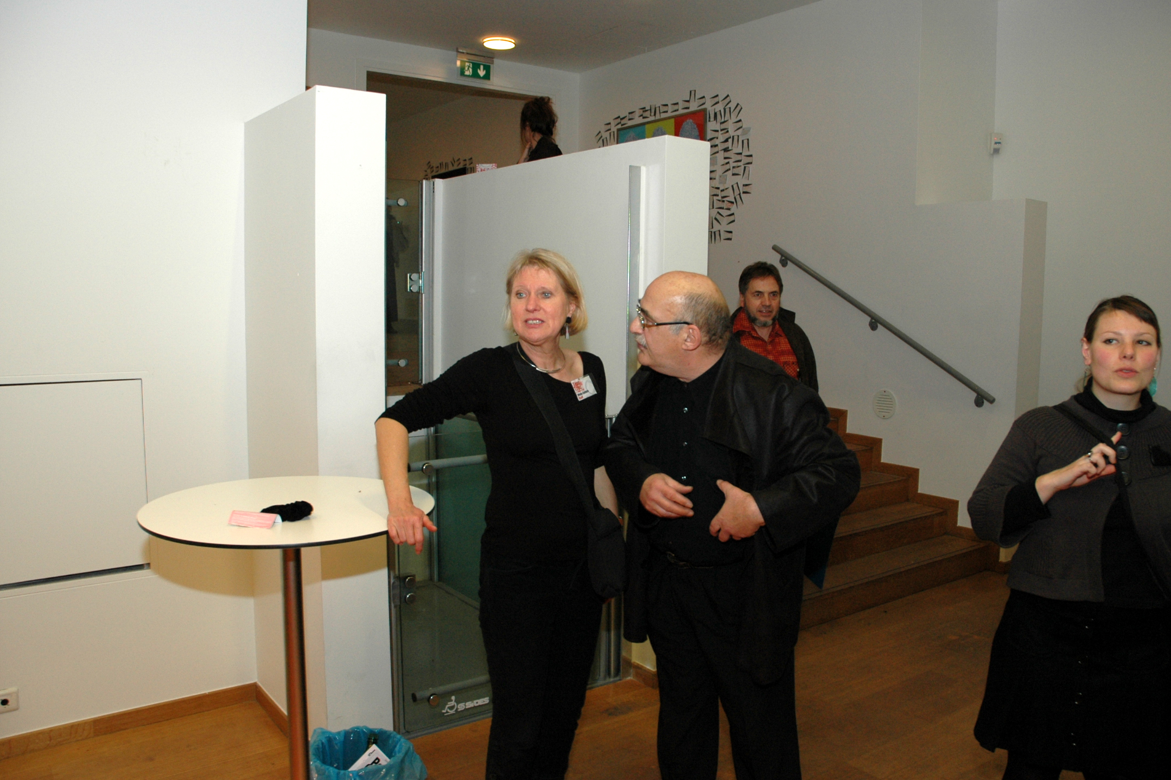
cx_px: 596
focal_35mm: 28
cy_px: 385
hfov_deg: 65.5
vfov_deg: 46.4
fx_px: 911
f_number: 5
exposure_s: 1/60
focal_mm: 18
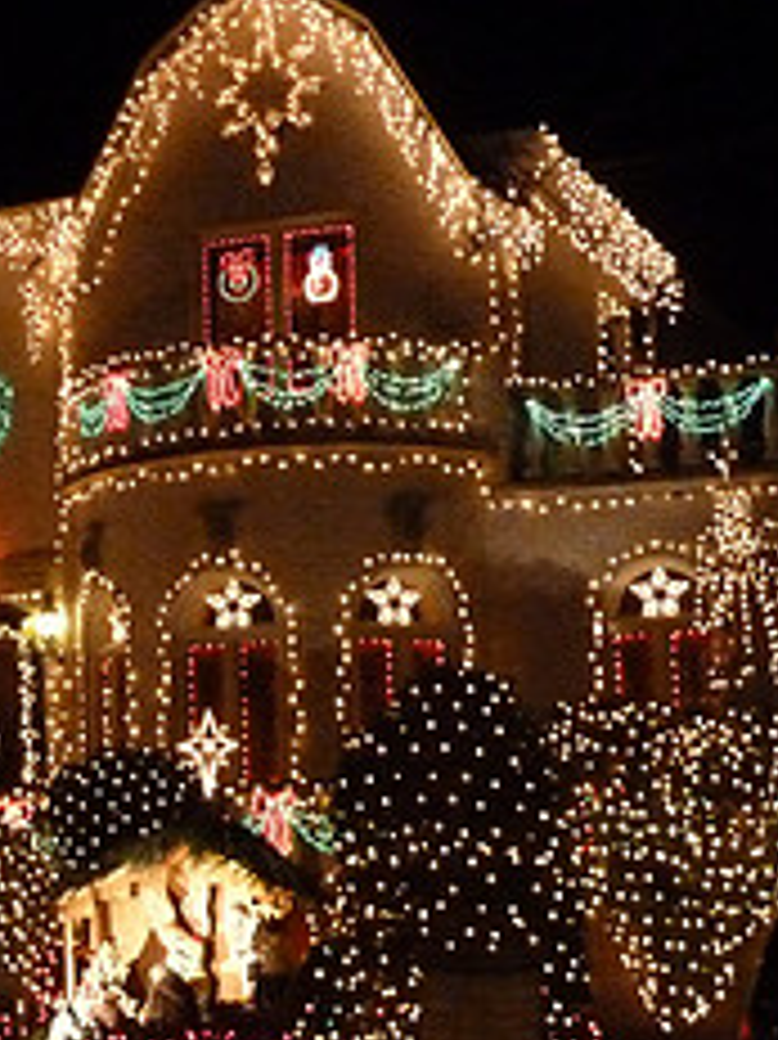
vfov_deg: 22.2
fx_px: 2640
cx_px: -189
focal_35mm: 88
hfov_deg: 16.0
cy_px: 601
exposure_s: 1/13
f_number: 3.5
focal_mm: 5.7
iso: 800
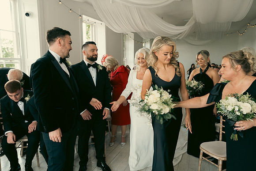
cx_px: 128
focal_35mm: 27
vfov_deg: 48.0
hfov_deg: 67.4
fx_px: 192
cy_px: 86
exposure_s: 1/160
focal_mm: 27
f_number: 3.5
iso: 500
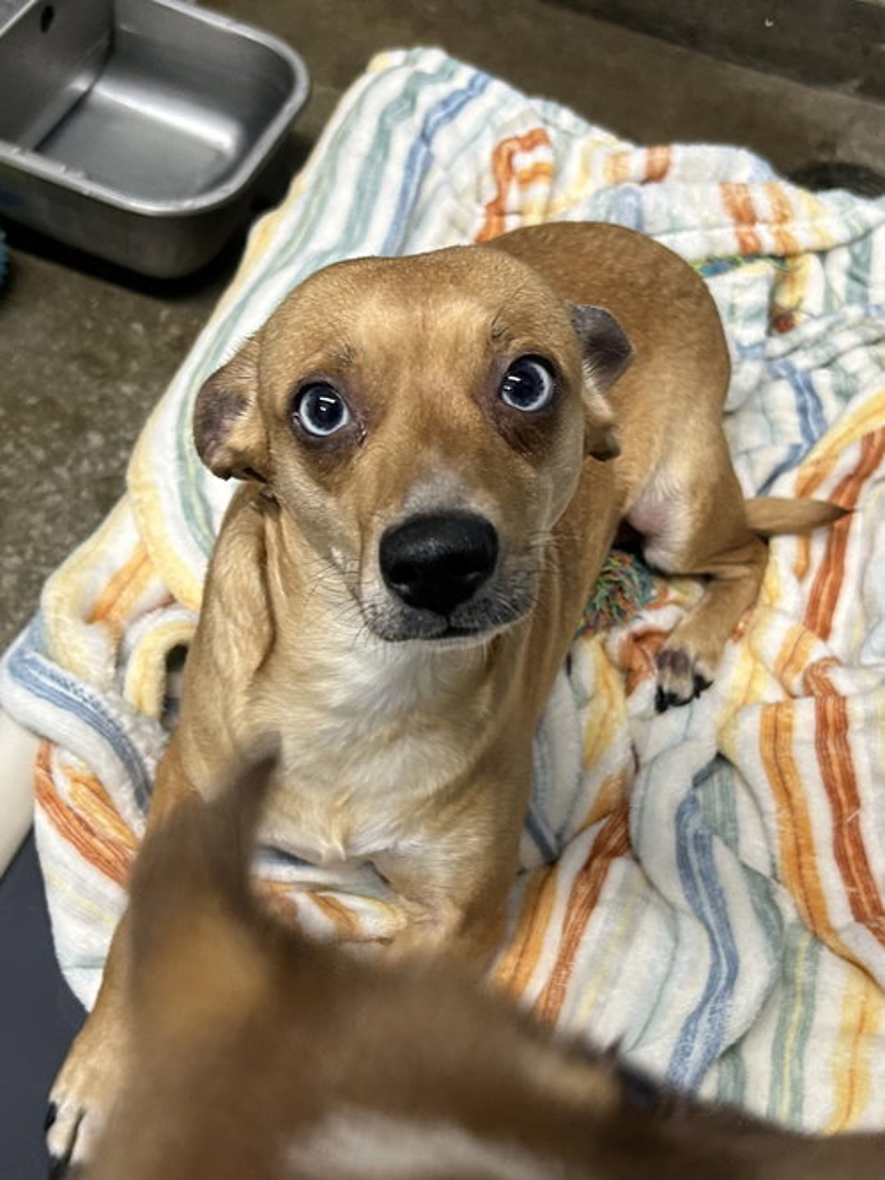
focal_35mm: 26
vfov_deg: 67.3
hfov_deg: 53.0
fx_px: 887
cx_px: 442
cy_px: 590
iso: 160
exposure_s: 1/60
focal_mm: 5.7
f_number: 1.5
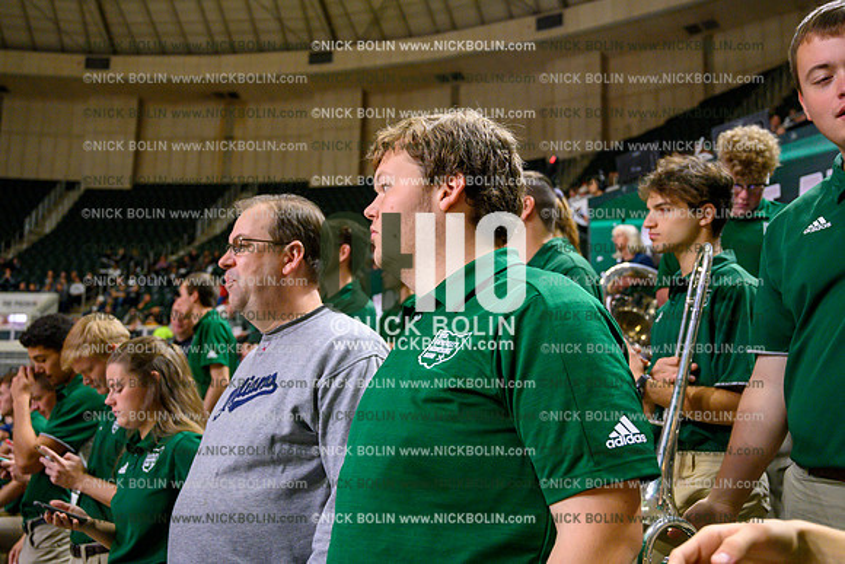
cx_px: 422
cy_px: 282
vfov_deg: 36.9
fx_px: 845
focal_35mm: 36
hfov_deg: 53.1
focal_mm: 36
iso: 3200
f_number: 4.5
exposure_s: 1/200
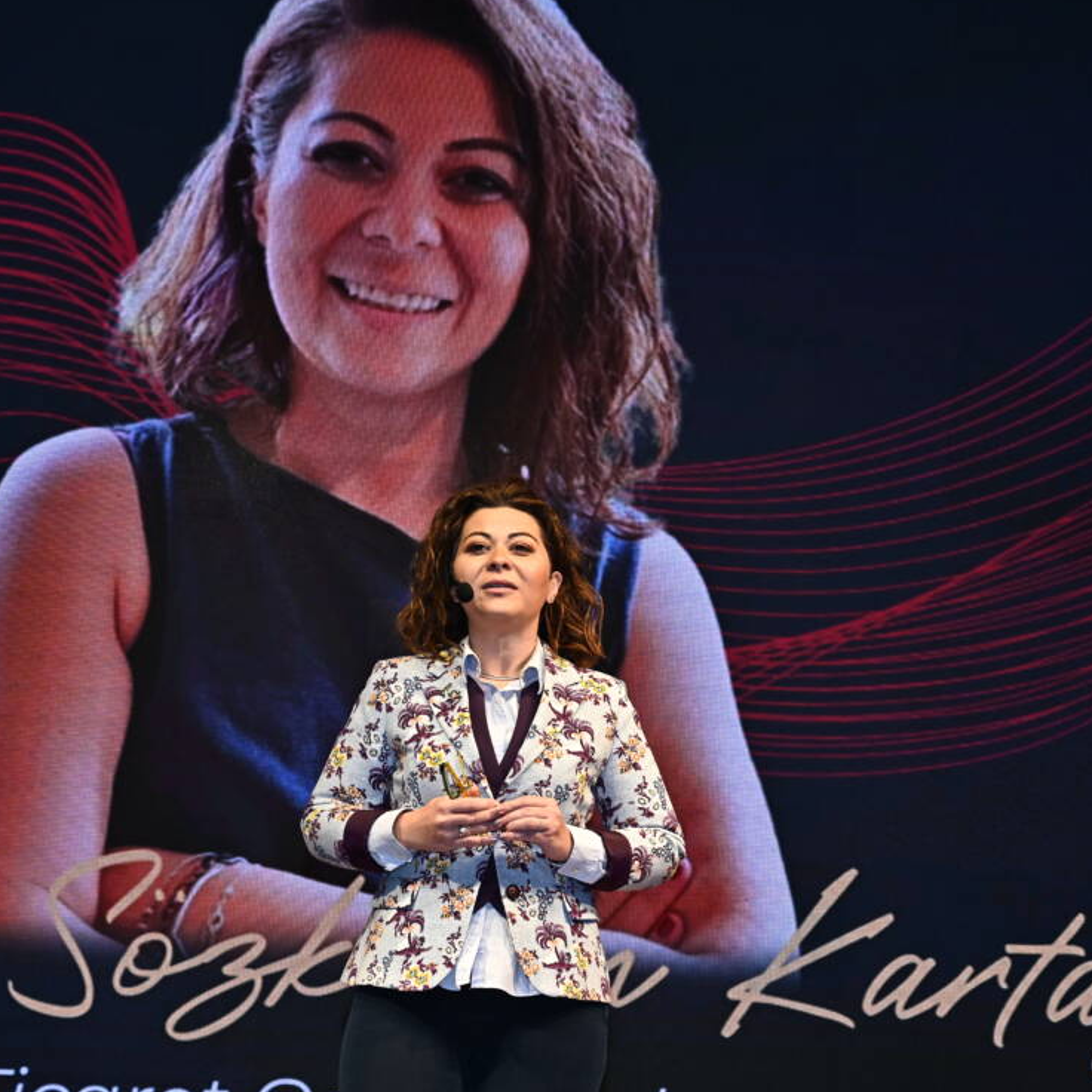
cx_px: 494
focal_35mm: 97
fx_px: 3462
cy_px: 585
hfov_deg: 17.9
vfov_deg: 17.9
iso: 450
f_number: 5.6
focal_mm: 70
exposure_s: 1/200
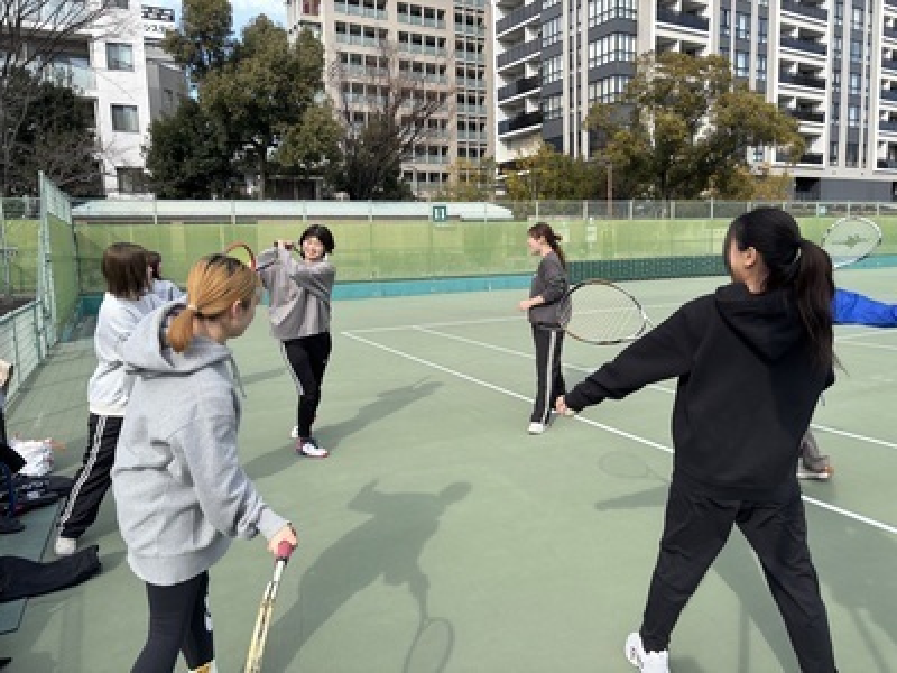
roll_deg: +0.9
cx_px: 448
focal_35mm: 26
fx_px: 674
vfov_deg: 53.1
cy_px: 336
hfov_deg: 67.3
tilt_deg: -8.5
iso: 50
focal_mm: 5.96
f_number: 1.6
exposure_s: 1/1499
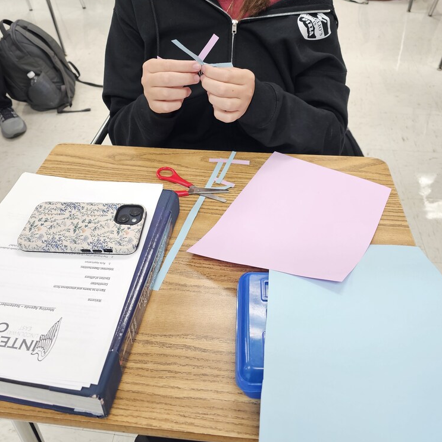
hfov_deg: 57.3
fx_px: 404
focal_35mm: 28
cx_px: 217
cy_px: 148
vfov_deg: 56.1
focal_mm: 6.3
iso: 160
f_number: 1.7
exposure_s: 1/120
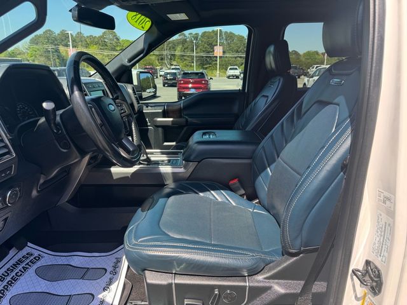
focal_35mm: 24
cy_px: 152
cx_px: 204
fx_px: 282
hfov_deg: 71.6
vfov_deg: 56.8
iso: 80
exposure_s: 1/615
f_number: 1.78
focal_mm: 6.76
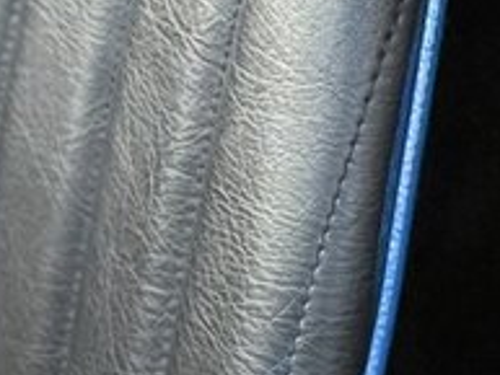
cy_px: 478
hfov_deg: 5.2
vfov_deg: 3.9
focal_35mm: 382
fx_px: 5521
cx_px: 544
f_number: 1.78
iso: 160
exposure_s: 1/242
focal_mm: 6.76
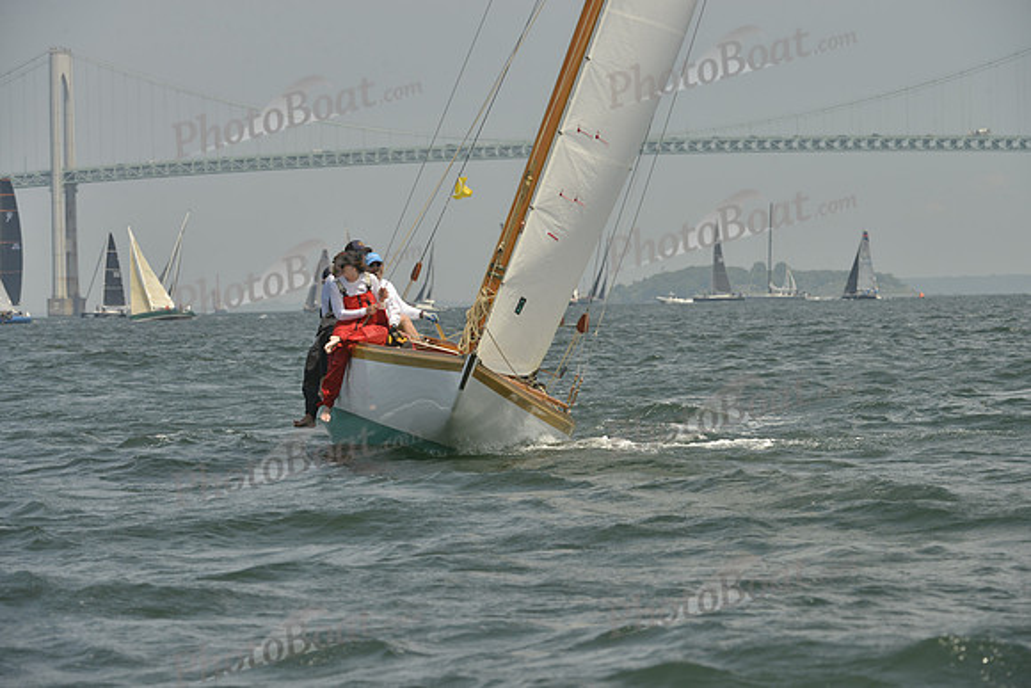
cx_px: 516
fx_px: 6015
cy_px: 344
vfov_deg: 6.5
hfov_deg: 9.8
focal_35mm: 210
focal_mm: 210
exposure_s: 1/1000
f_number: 9
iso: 280
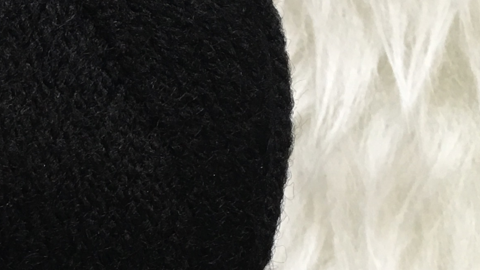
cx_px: -21
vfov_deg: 10.5
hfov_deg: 19.0
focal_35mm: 109
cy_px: 460
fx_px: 1387
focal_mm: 4.15
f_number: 2.2
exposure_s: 1/17
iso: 40
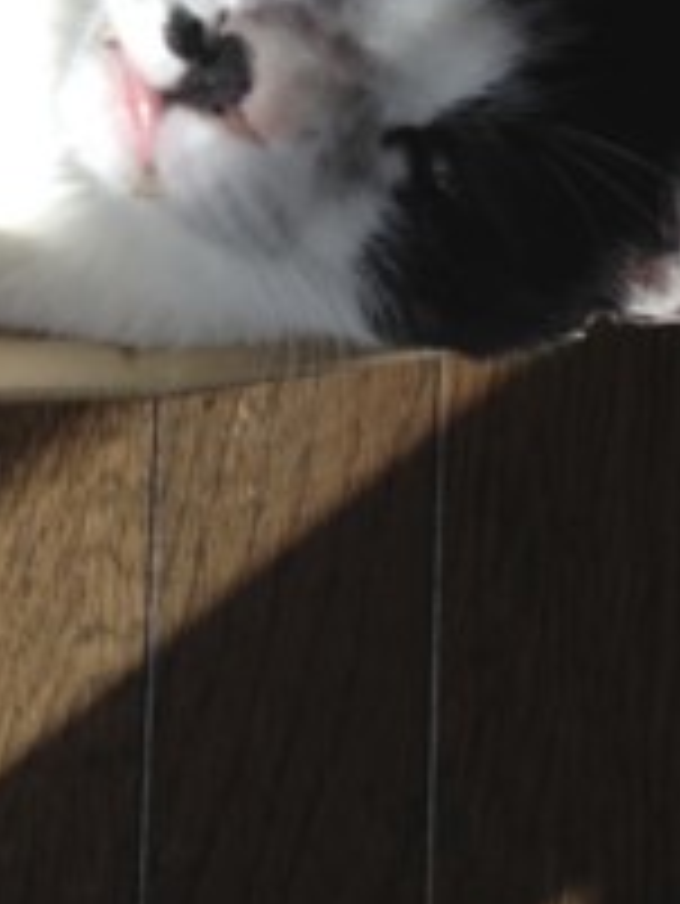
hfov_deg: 19.7
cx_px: 149
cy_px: 27
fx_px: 1936
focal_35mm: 74
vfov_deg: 25.2
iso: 50
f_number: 2.4
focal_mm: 4.12
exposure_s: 1/874
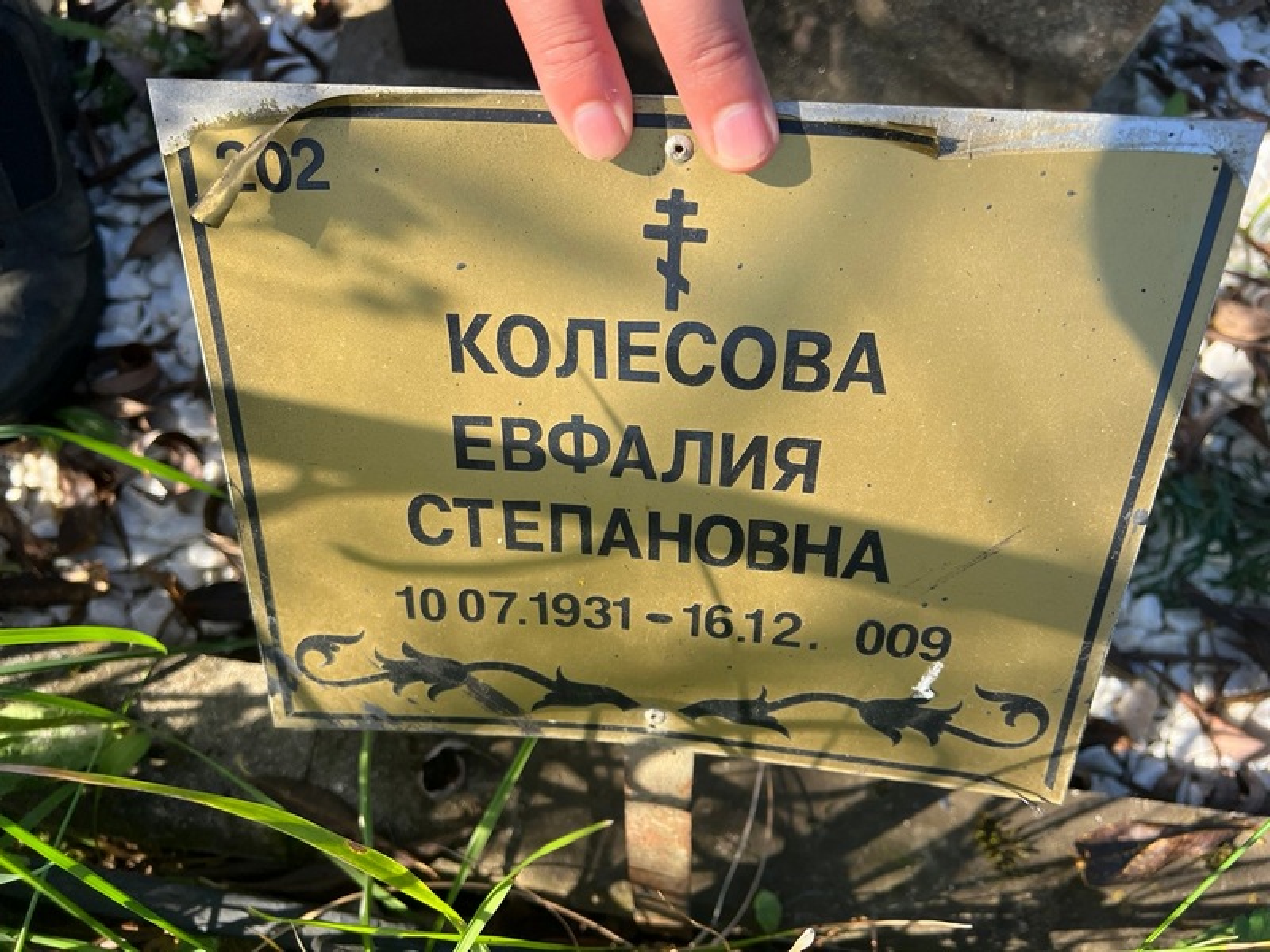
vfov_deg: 53.1
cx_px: 635
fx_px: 954
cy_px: 476
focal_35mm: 26
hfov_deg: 67.3
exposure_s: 1/797
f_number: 1.5
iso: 50
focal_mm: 5.7
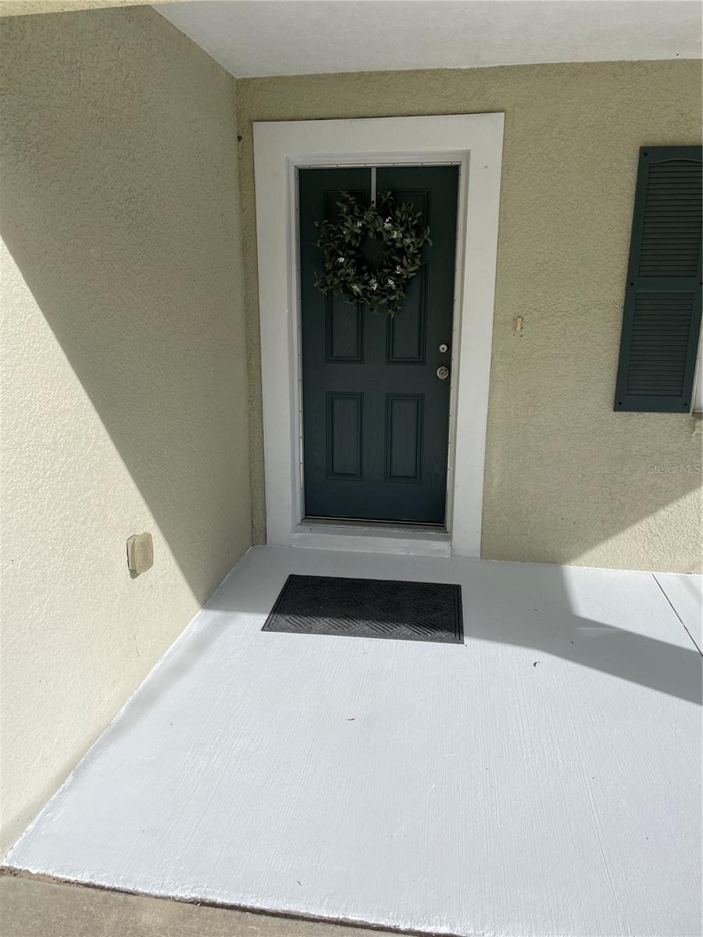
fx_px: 704
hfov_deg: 53.1
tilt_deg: -12.7
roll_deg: +0.6
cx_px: 352
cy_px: 468
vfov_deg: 67.3
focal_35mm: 26
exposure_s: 1/6897
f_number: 1.6
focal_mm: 4.2
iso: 32
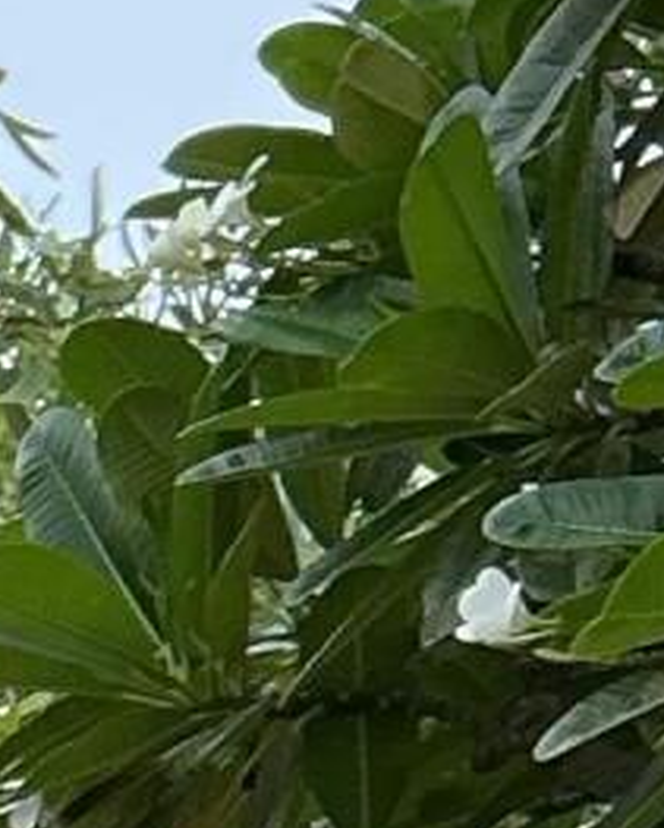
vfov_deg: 7.7
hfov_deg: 6.5
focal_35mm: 215
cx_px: -1444
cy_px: 2610
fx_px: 5272
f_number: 1.8
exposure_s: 1/169
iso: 20
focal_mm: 3
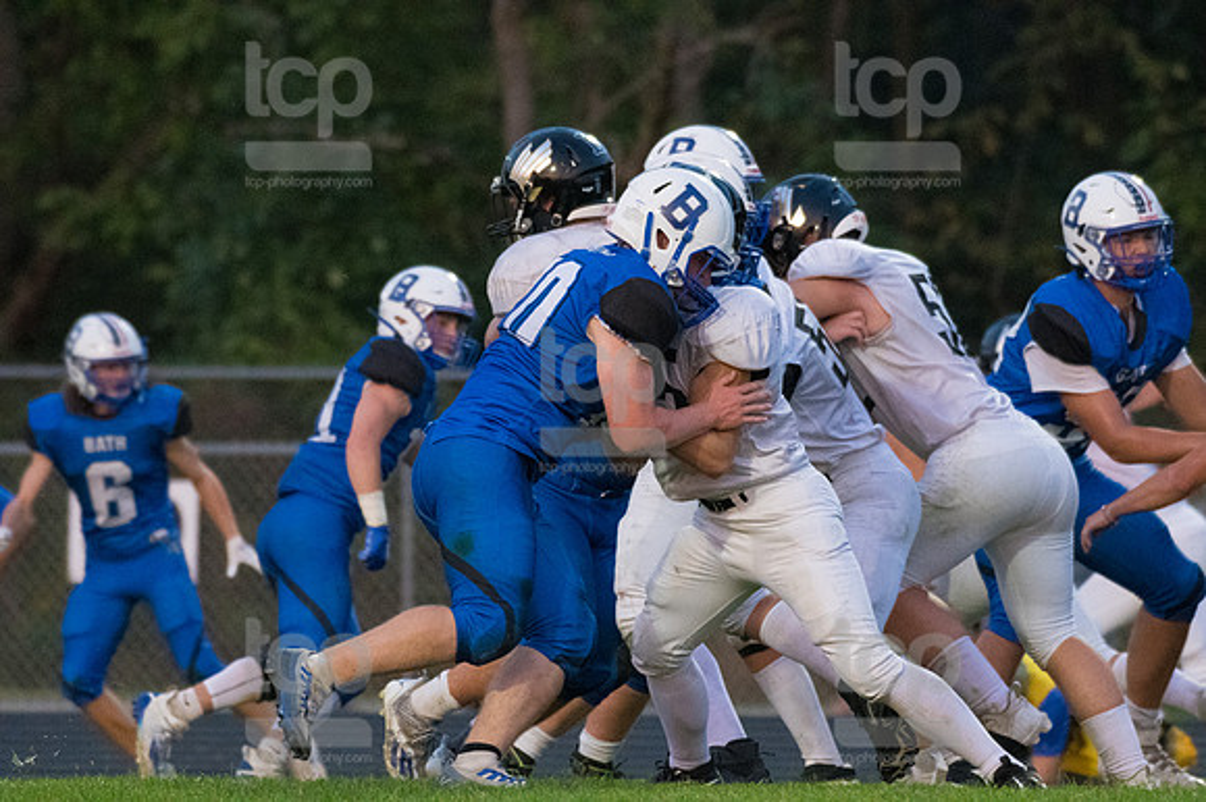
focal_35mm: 450
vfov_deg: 3.1
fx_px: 15066
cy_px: 401
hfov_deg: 4.6
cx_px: 603
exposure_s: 1/1600
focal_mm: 300
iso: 6400
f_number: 5.6
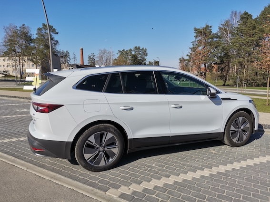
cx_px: 135
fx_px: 203
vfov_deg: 53.0
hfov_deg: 67.3
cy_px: 101
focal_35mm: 26
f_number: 1.8
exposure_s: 1/2353
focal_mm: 4.75
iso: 50
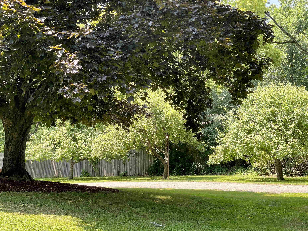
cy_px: 116
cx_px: 154
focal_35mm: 64
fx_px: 569
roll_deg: -1.1
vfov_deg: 22.9
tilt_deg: +2.6
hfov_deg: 30.3
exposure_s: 1/142
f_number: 2.2
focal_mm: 7.5
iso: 20
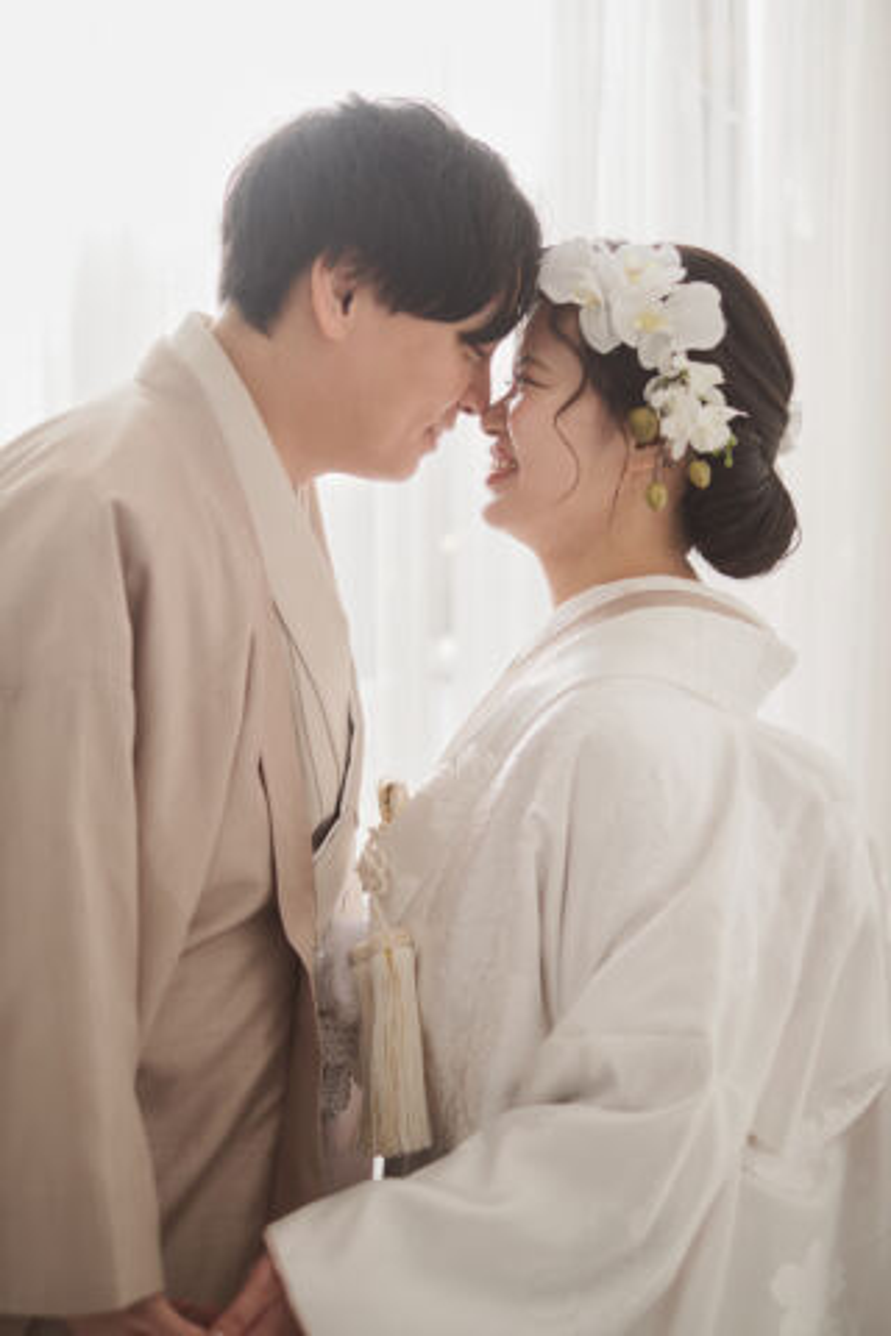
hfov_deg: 25.5
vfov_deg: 37.5
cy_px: 668
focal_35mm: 53
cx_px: 446
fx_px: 1967
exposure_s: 1/640
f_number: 1.6
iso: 80
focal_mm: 35
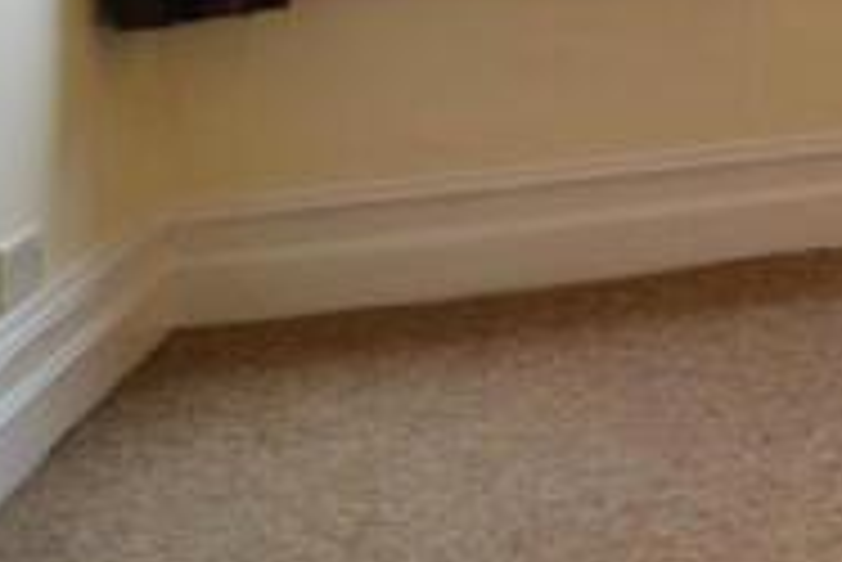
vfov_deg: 19.5
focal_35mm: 63
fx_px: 1475
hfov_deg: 22.1
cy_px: -214
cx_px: 1452
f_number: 5
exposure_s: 1/100
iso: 800
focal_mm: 12
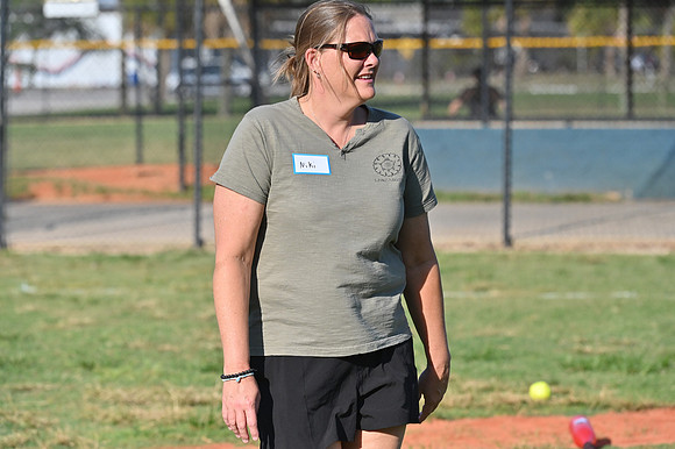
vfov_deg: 8.1
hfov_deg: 12.1
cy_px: 224
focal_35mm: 170
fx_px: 3186
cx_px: 338
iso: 1100
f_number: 6.3
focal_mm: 170
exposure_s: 1/8000
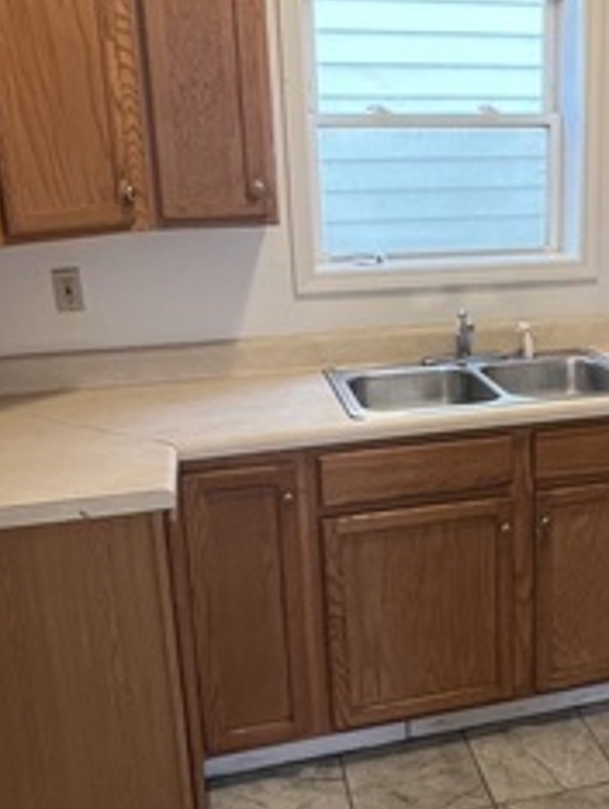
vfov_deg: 50.1
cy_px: 392
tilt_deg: -14.9
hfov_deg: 37.4
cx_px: 481
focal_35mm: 37
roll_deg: +0.9
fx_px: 866
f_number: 1.8
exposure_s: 1/60
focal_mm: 1.57
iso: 200
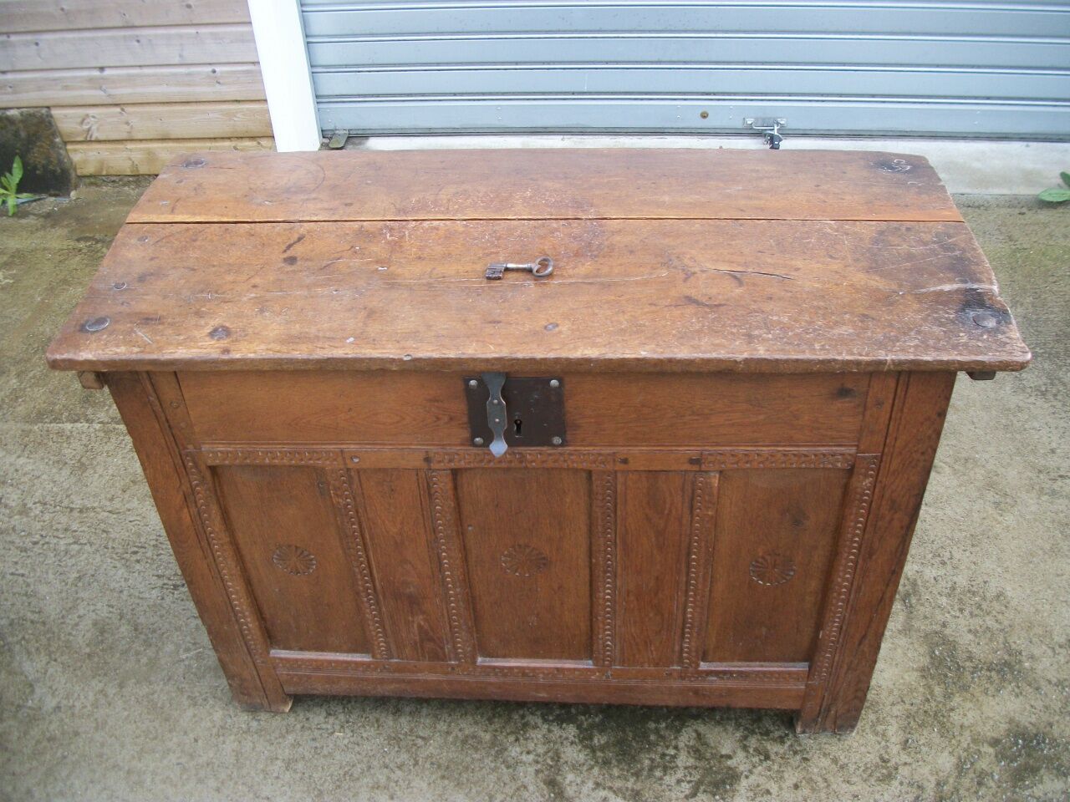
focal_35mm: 32
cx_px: 535
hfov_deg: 56.8
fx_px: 989
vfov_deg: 44.2
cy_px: 401
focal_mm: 5.7
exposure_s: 1/160
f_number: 2.9
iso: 80
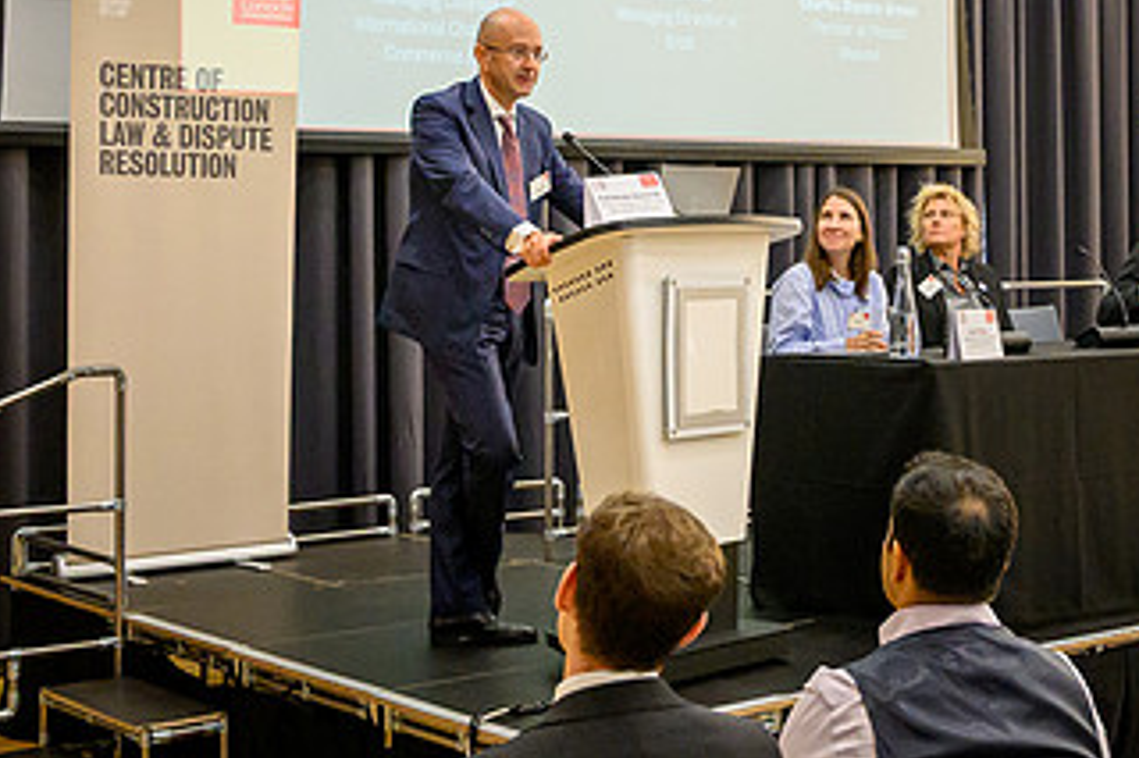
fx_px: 2087
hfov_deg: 30.3
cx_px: 772
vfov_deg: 20.4
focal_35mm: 66
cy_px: 201
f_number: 4.5
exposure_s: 1/160
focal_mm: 24
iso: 5000
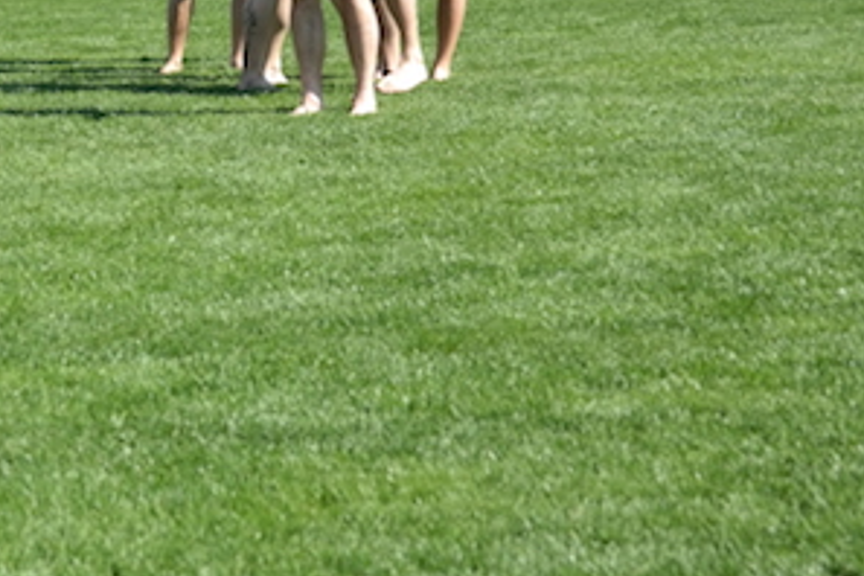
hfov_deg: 11.3
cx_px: 189
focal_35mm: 181
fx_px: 4344
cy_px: 19
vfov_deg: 7.6
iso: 100
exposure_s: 1/200
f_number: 5.6
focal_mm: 55
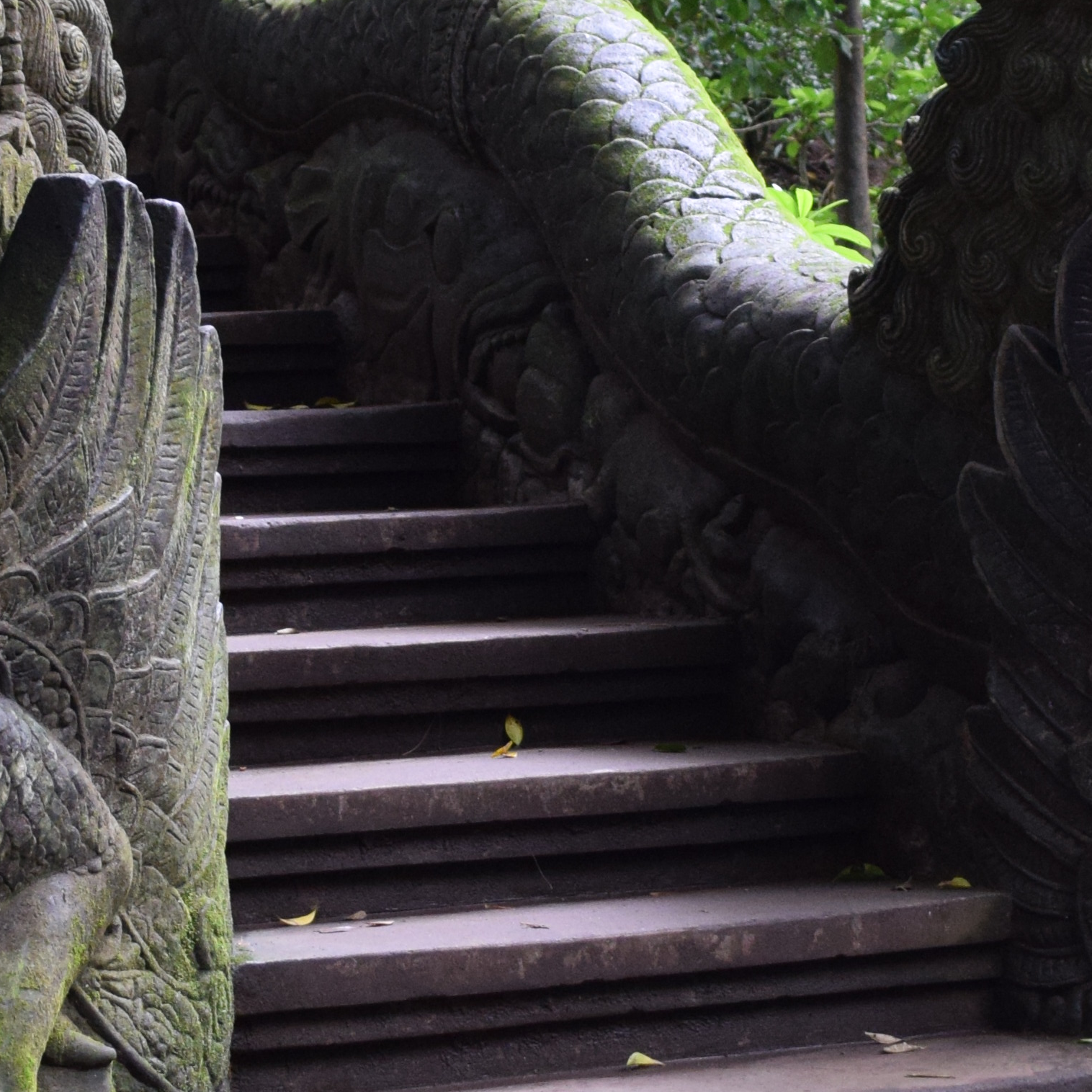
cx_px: 661
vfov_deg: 15.7
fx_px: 3962
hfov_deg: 15.7
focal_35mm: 111
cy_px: 412
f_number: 3.8
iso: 1000
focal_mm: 22
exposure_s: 1/60
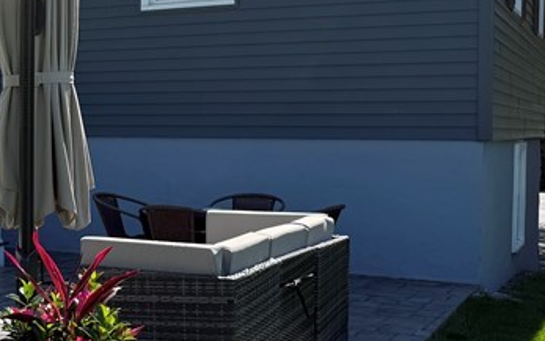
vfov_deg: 17.4
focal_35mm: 75
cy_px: 154
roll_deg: -0.6
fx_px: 1114
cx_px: -171
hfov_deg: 24.0
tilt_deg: -1.9
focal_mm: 6.76
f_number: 1.78
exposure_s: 1/3021
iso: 80
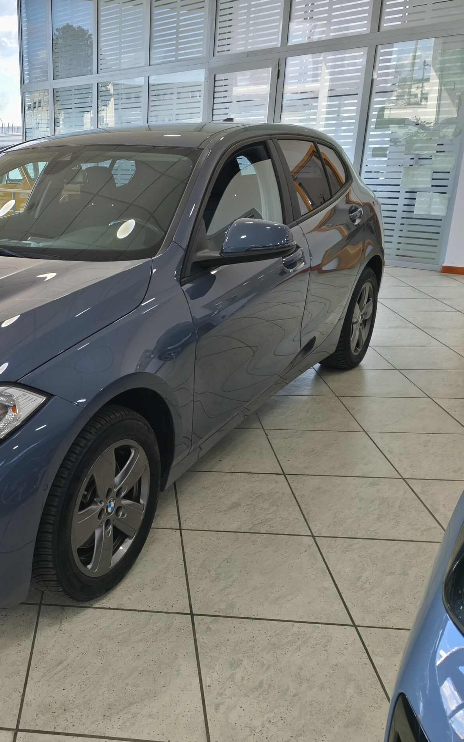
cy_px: 372
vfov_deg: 58.1
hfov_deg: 35.8
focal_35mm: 33
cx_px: 37
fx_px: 668
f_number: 1.7
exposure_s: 1/50
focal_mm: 5.35
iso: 200
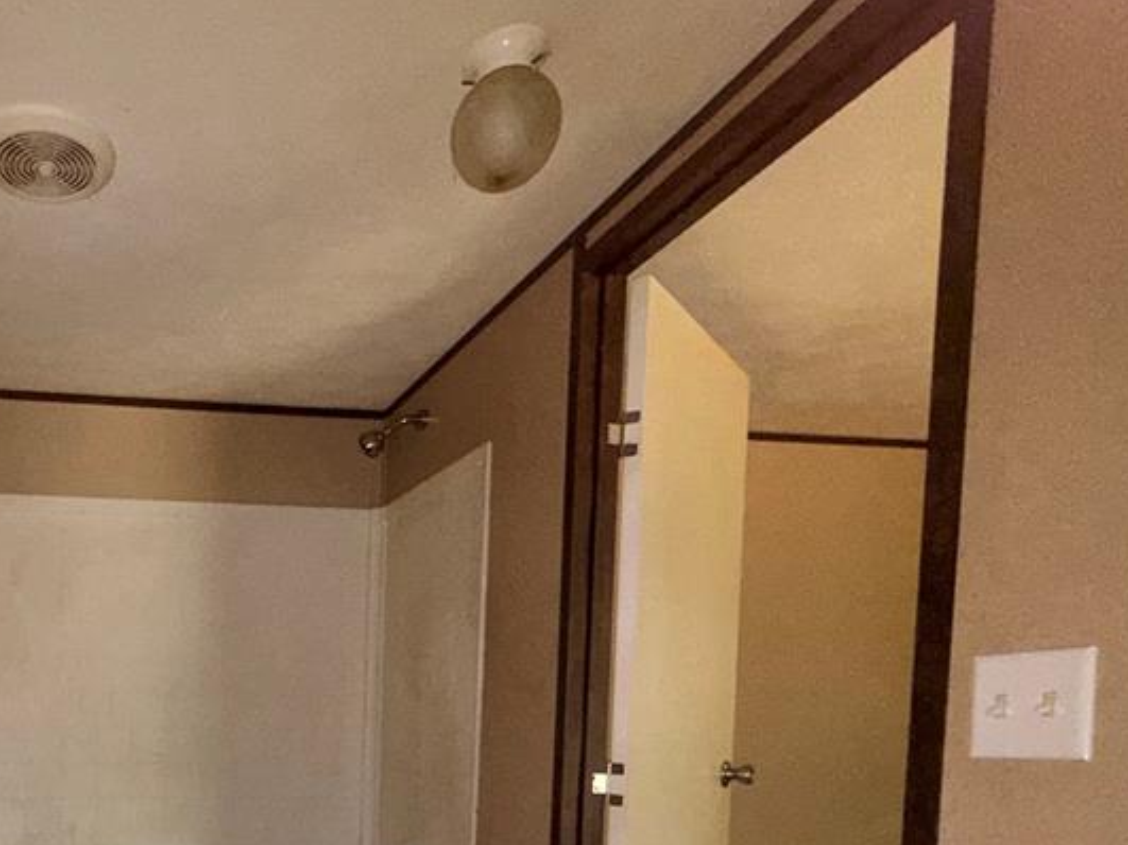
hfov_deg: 58.4
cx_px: 170
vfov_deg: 46.3
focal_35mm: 27
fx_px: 880
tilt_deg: -3.0
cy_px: 762
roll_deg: -0.7
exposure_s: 1/50
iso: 250
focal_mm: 2.22
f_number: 2.2
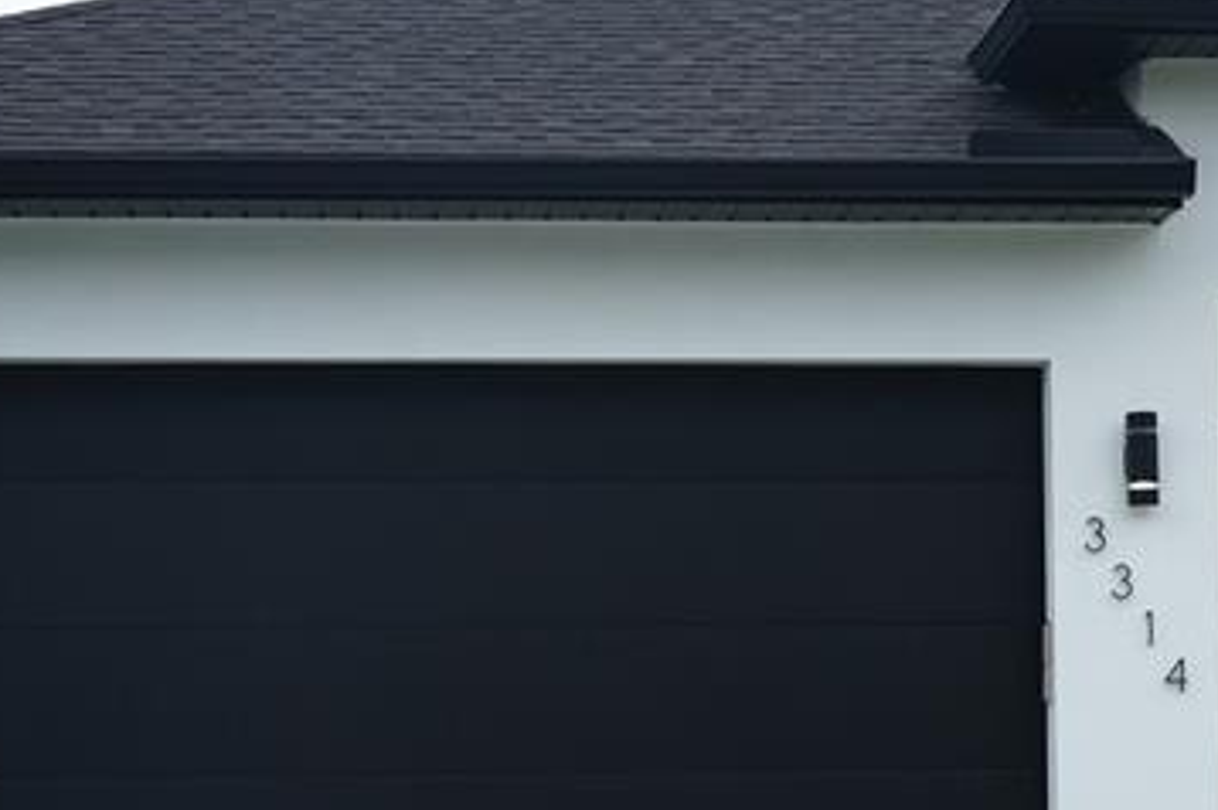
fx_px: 4158
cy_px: 756
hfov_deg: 16.5
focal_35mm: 123
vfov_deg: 11.0
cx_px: 983
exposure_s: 1/80
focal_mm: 43
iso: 100
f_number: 8
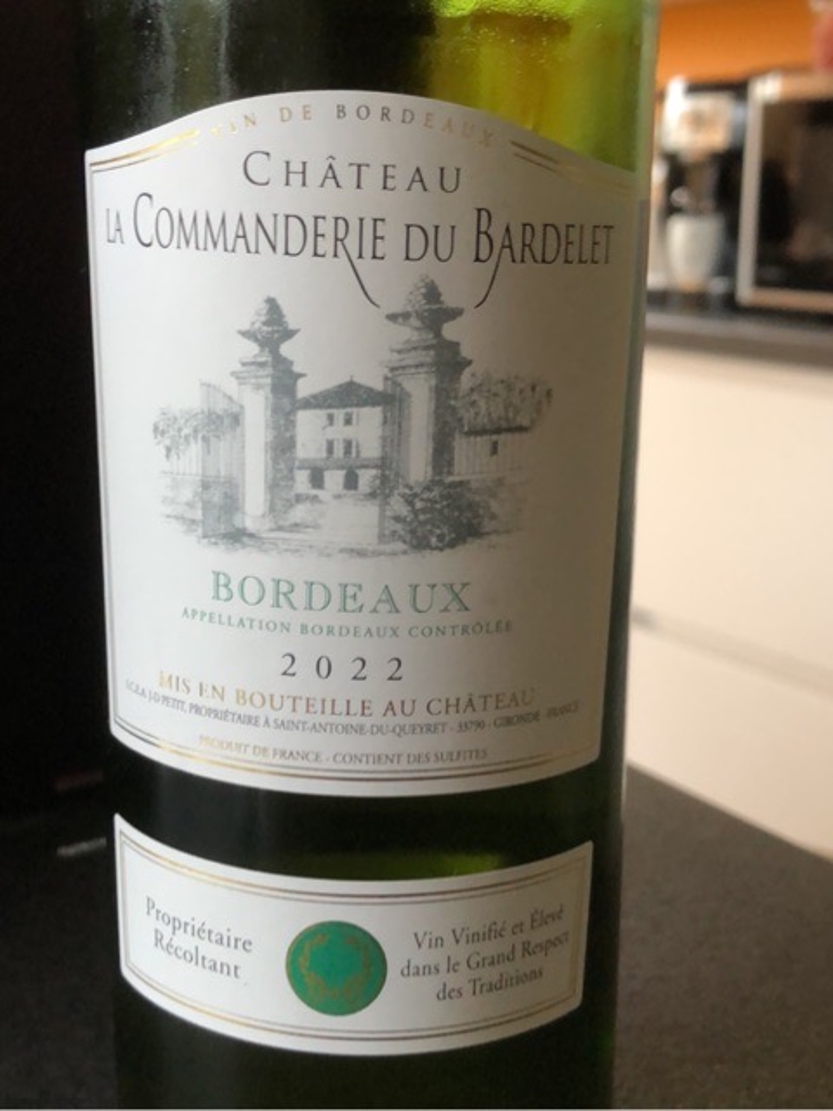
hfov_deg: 22.9
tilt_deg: -13.0
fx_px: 2053
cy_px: 556
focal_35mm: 64
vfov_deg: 30.3
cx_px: 416
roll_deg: -1.1
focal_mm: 3.99
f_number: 1.8
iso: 160
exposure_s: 1/40
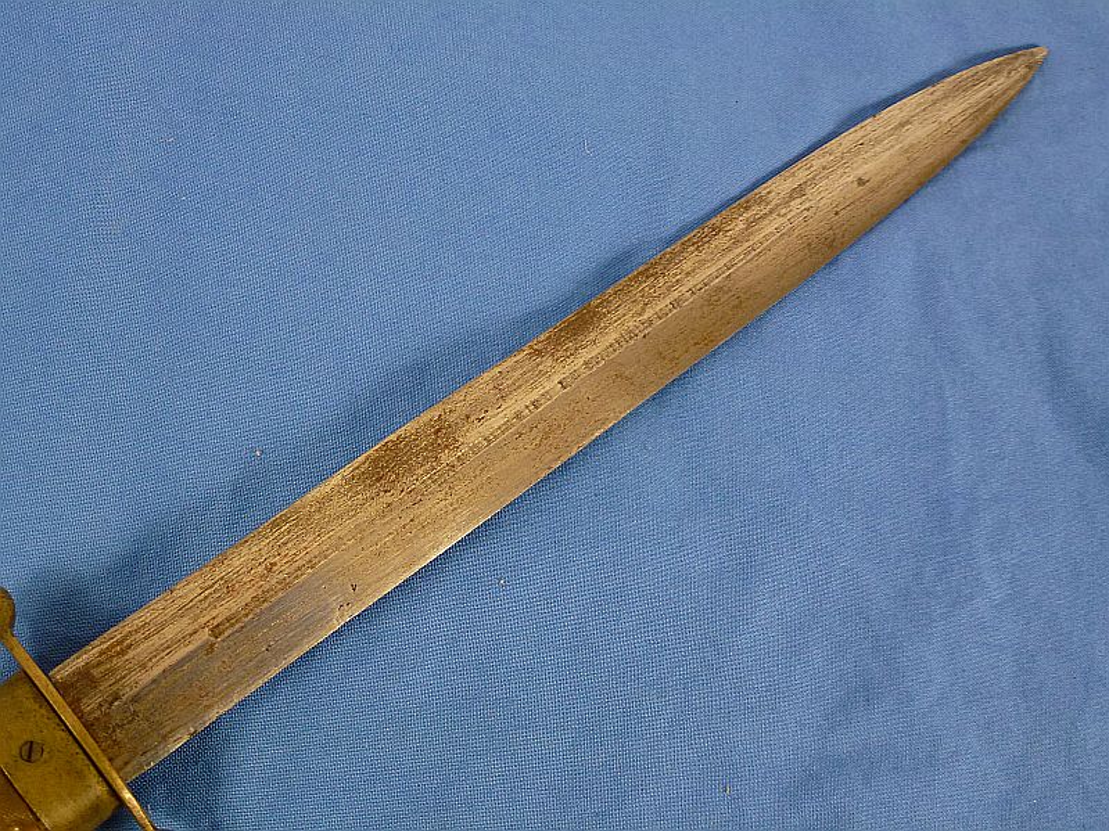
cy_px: 416
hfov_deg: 45.8
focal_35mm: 41
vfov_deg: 35.1
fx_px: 1314
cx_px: 554
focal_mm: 7.4
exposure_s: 1/80
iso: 250
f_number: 3.9
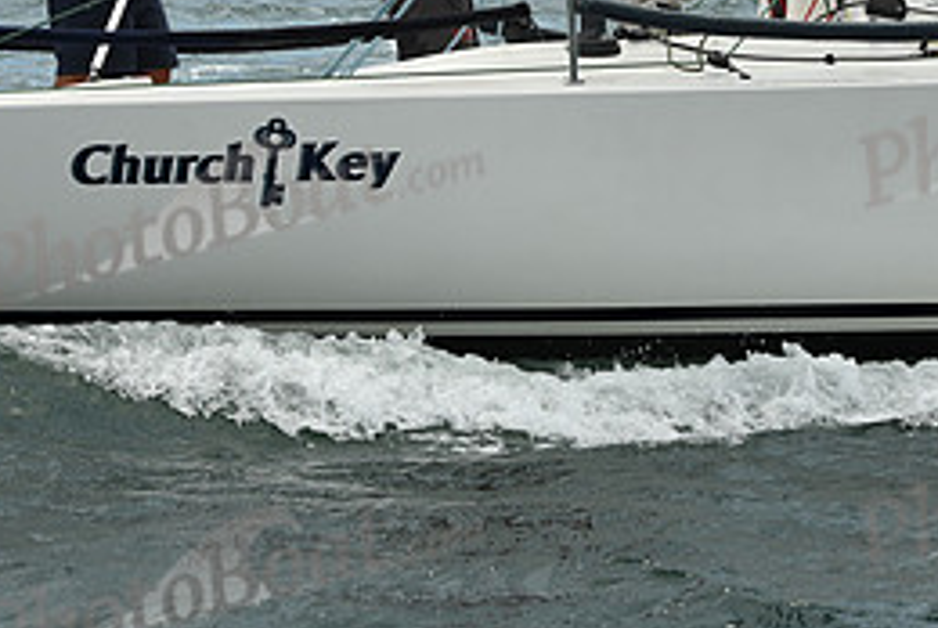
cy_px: -23
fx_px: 4069
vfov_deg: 8.8
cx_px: 675
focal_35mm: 156
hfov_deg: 13.1
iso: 320
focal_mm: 70
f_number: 8
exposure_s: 1/1000
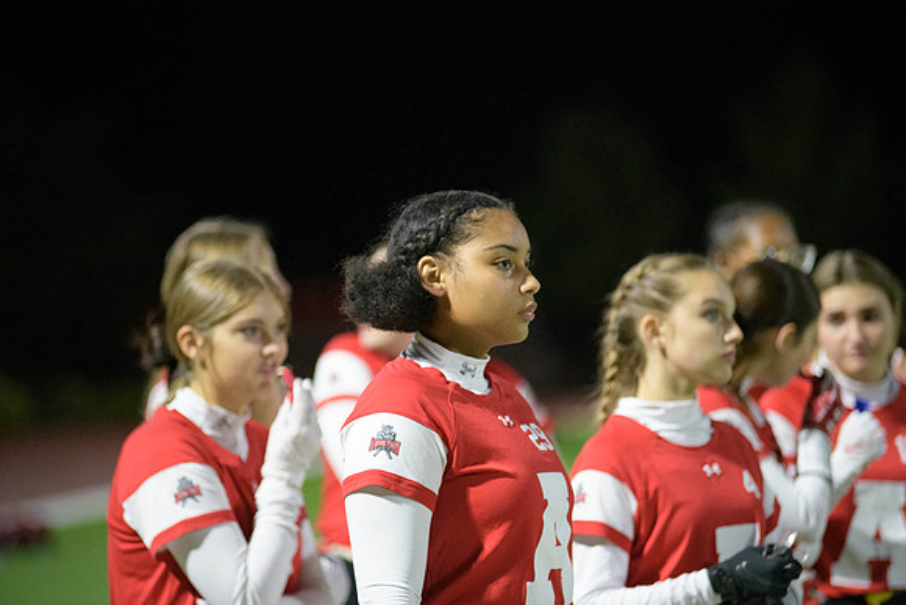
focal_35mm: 165
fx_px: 4153
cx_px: 453
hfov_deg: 12.4
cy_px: 302
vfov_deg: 8.3
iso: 7200
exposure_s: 1/640
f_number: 2.8
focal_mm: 165
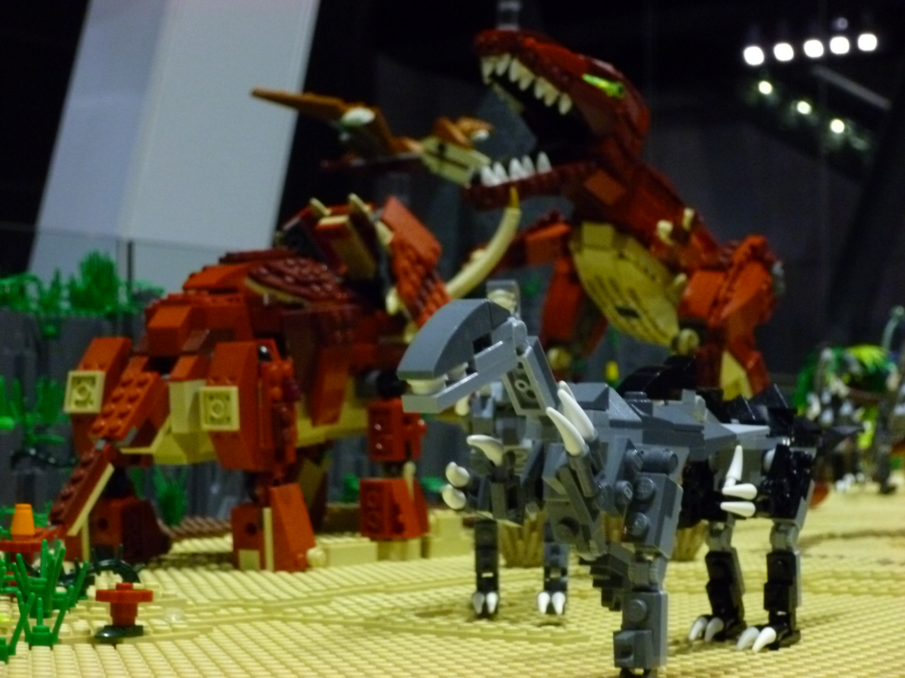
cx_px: 452
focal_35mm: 80
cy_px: 339
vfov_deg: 18.4
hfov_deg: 24.4
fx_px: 2092
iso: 640
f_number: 4.9
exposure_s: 1/8
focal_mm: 14.2
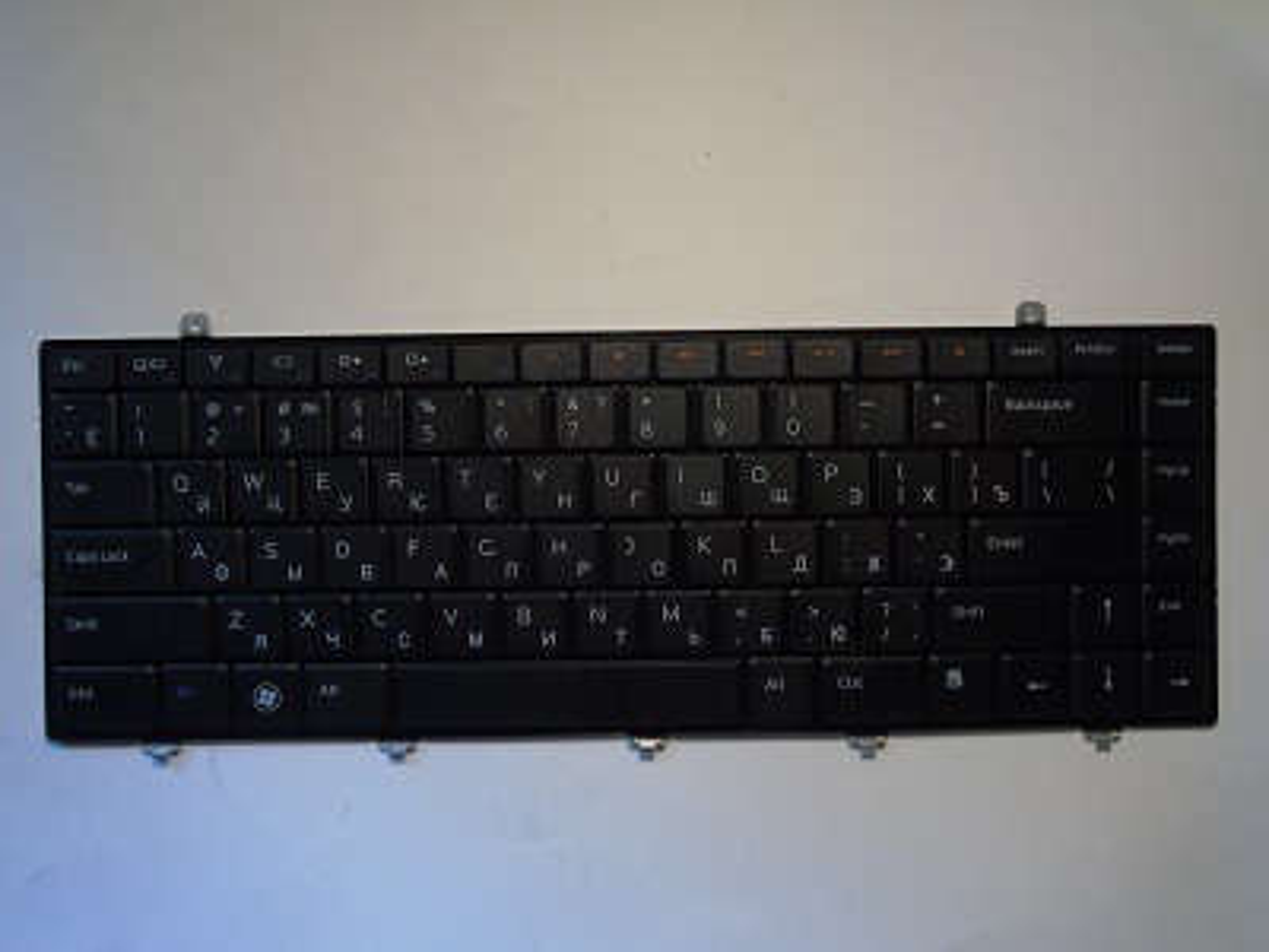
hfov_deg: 61.7
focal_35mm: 29
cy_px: 476
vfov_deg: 48.2
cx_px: 634
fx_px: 1063
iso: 200
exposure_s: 1/8
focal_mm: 5.2
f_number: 5.4
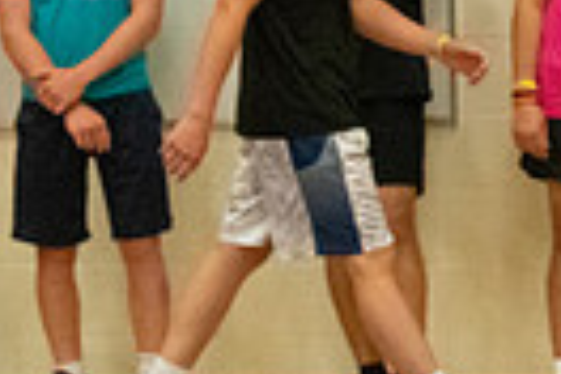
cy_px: 193
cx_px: 1224
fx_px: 5610
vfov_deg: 3.8
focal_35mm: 360
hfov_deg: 5.6
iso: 6400
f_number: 4.5
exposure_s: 1/800
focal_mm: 82
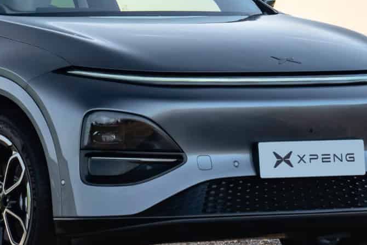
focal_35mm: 247
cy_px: 52
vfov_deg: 5.6
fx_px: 2518
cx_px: 50
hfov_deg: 8.3
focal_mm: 92
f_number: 9
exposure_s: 1/160
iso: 400
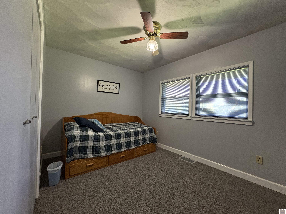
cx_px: 143
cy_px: 107
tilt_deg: +0.7
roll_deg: -1.5
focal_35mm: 14
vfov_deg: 85.7
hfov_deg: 102.1
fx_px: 116
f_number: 2.2
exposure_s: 1/60
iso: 250
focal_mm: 2.22
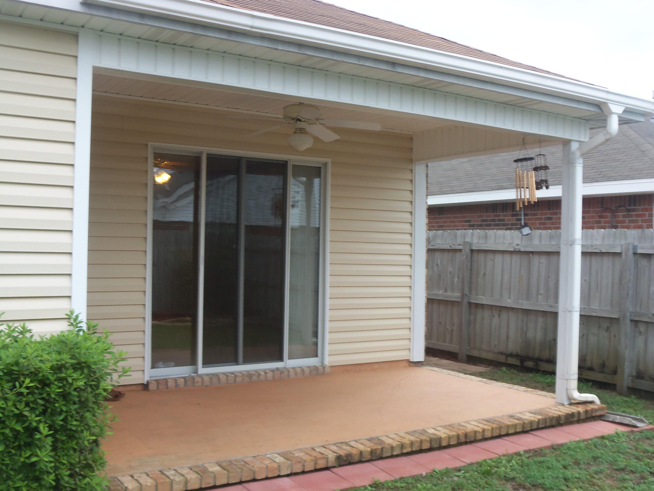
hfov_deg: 50.1
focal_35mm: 37
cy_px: 246
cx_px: 327
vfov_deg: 38.7
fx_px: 699
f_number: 3.6
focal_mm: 6.7
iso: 80
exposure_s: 1/30
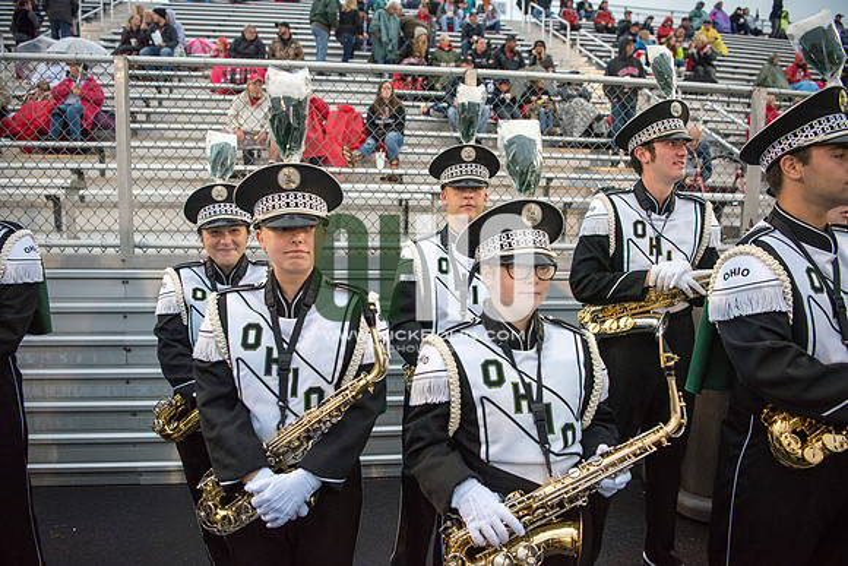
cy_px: 283
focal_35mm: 24
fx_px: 565
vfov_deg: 53.2
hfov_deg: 73.7
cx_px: 424
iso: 2000
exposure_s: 1/800
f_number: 3.2
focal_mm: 24
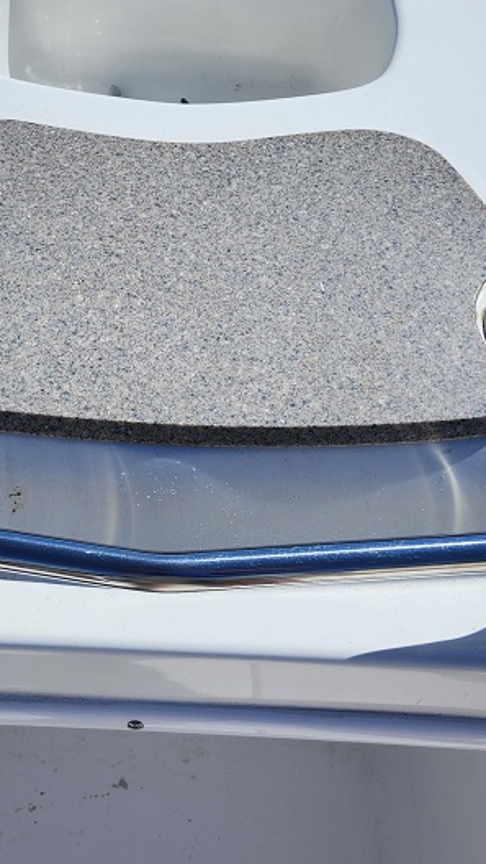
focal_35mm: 57
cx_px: 146
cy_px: 290
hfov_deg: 21.0
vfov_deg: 36.2
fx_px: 1306
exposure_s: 1/3778
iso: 25
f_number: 1.8
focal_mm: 5.54
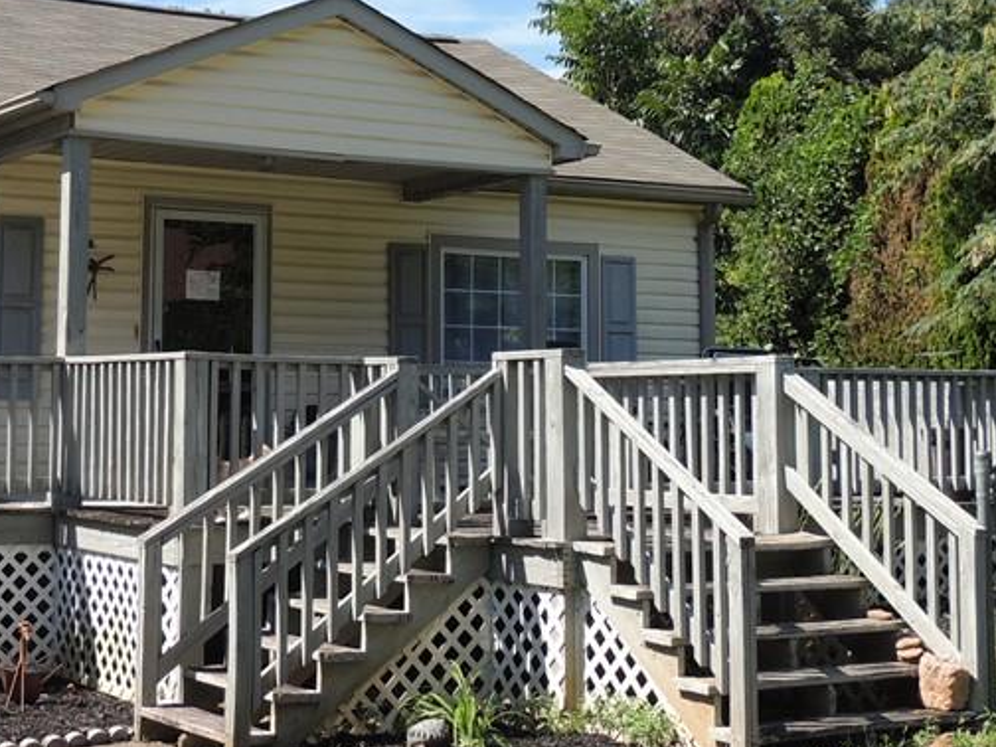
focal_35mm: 67
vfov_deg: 21.7
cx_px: 352
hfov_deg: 28.8
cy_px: 172
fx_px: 1928
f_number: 3.2
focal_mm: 5.8
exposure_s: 1/800
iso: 100
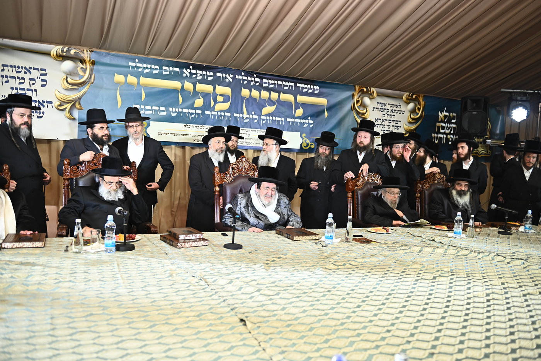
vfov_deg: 45.0
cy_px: 180
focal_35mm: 29
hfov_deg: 63.7
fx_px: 436
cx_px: 270
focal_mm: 29
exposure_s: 1/200
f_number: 3.2
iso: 1000
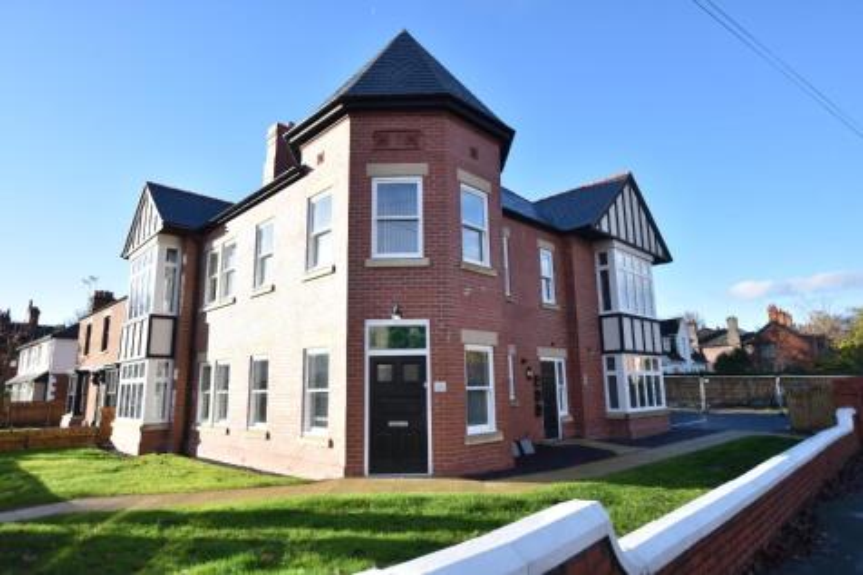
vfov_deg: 59.5
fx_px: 503
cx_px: 432
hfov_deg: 81.2
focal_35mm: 21
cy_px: 288
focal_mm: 14
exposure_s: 1/400
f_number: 3.5
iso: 100
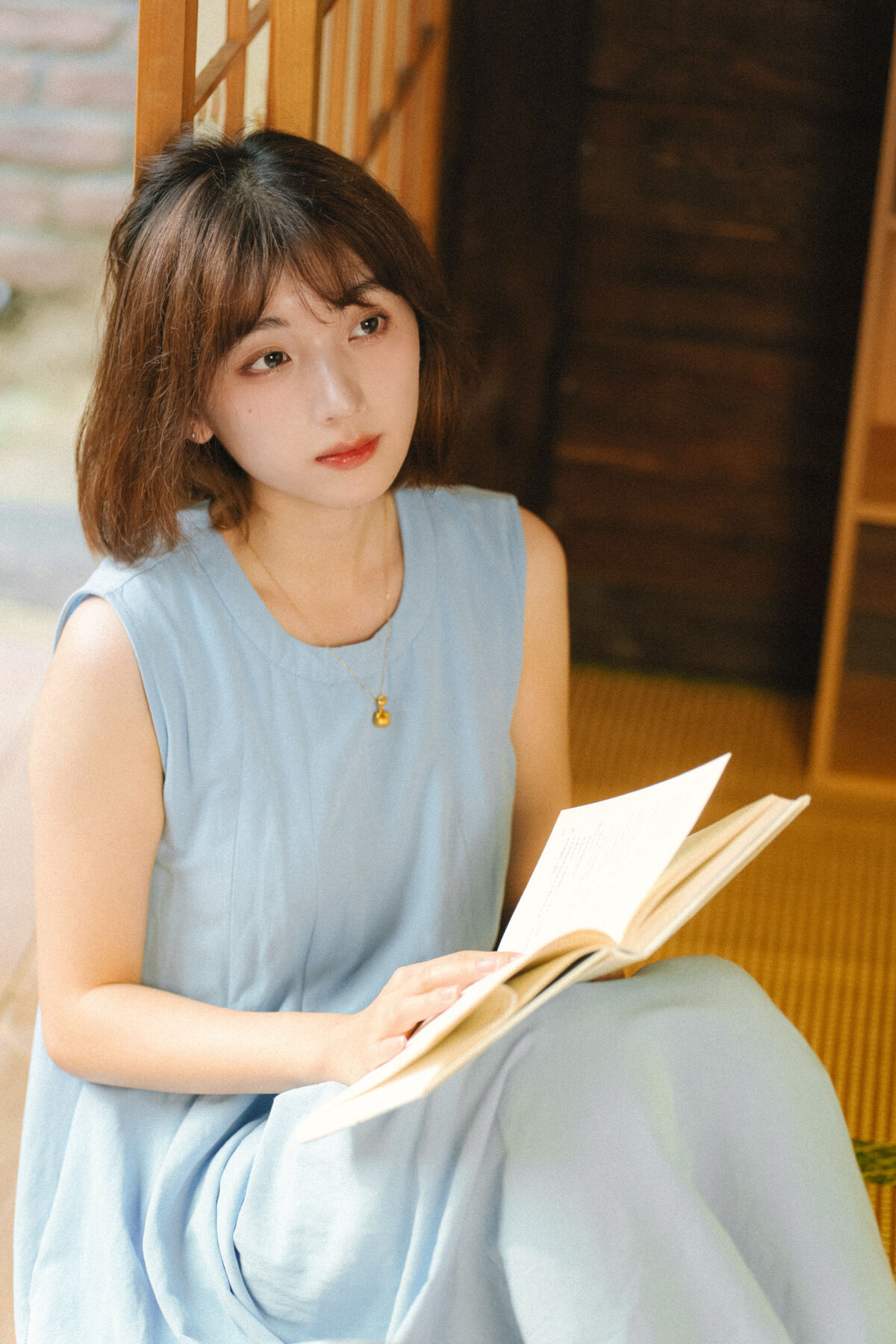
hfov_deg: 13.7
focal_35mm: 100
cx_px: 448
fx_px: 3733
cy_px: 672
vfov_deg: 20.4
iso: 400
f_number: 2.8
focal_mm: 100
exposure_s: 1/320
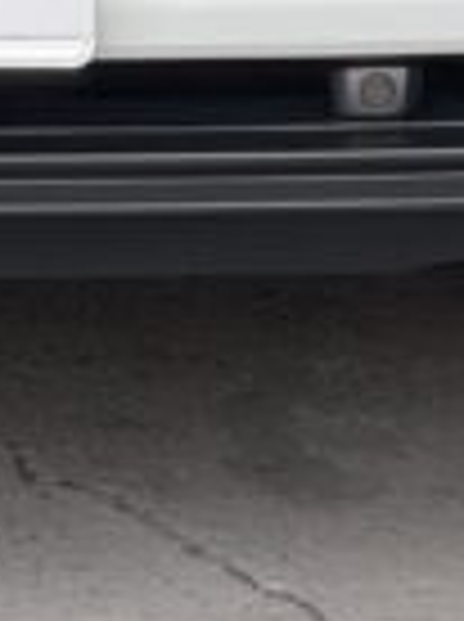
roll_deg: -0.1
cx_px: -216
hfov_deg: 3.1
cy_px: -1408
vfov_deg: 4.0
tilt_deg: -2.5
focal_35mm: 475
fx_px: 8516
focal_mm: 7.5
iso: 32
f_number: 2.2
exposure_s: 1/120
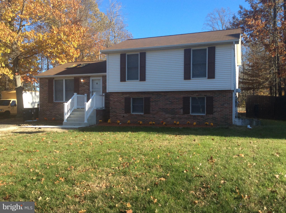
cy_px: 106
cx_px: 143
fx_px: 264
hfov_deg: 56.9
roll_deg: -1.5
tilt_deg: -0.4
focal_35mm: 32
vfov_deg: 44.0
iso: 32
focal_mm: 3.3
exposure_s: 1/502
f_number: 2.4
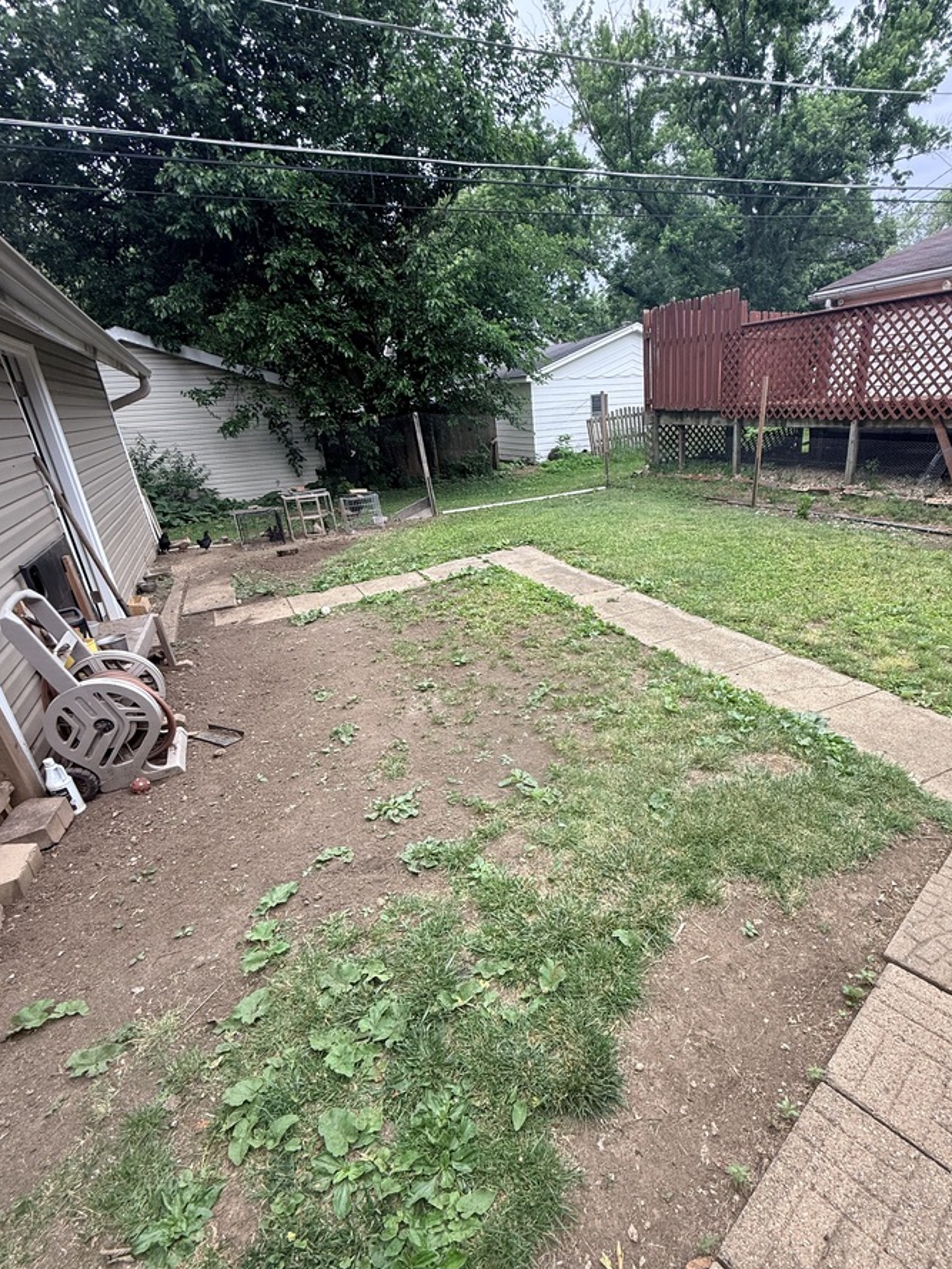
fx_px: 623
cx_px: 568
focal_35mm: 17
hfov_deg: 74.0
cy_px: 672
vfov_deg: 90.9
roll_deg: +2.3
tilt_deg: -23.6
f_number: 2.2
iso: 50
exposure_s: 1/175
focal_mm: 2.22
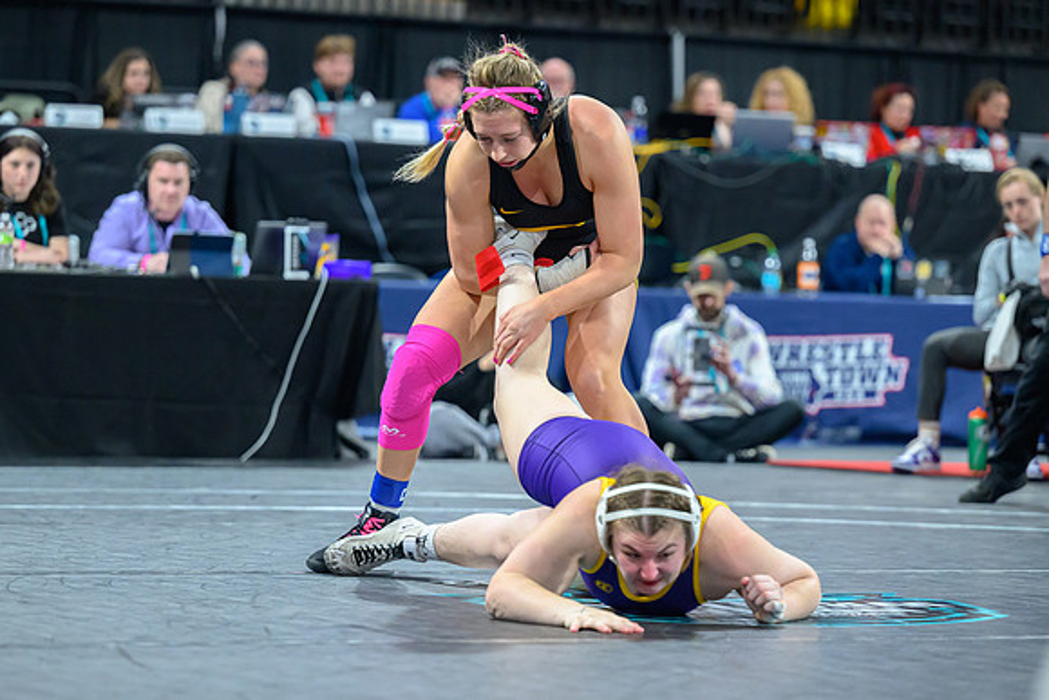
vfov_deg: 9.5
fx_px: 4193
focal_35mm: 144
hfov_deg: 14.3
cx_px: 495
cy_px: 387
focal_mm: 125
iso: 5000
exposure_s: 1/800
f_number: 2.8
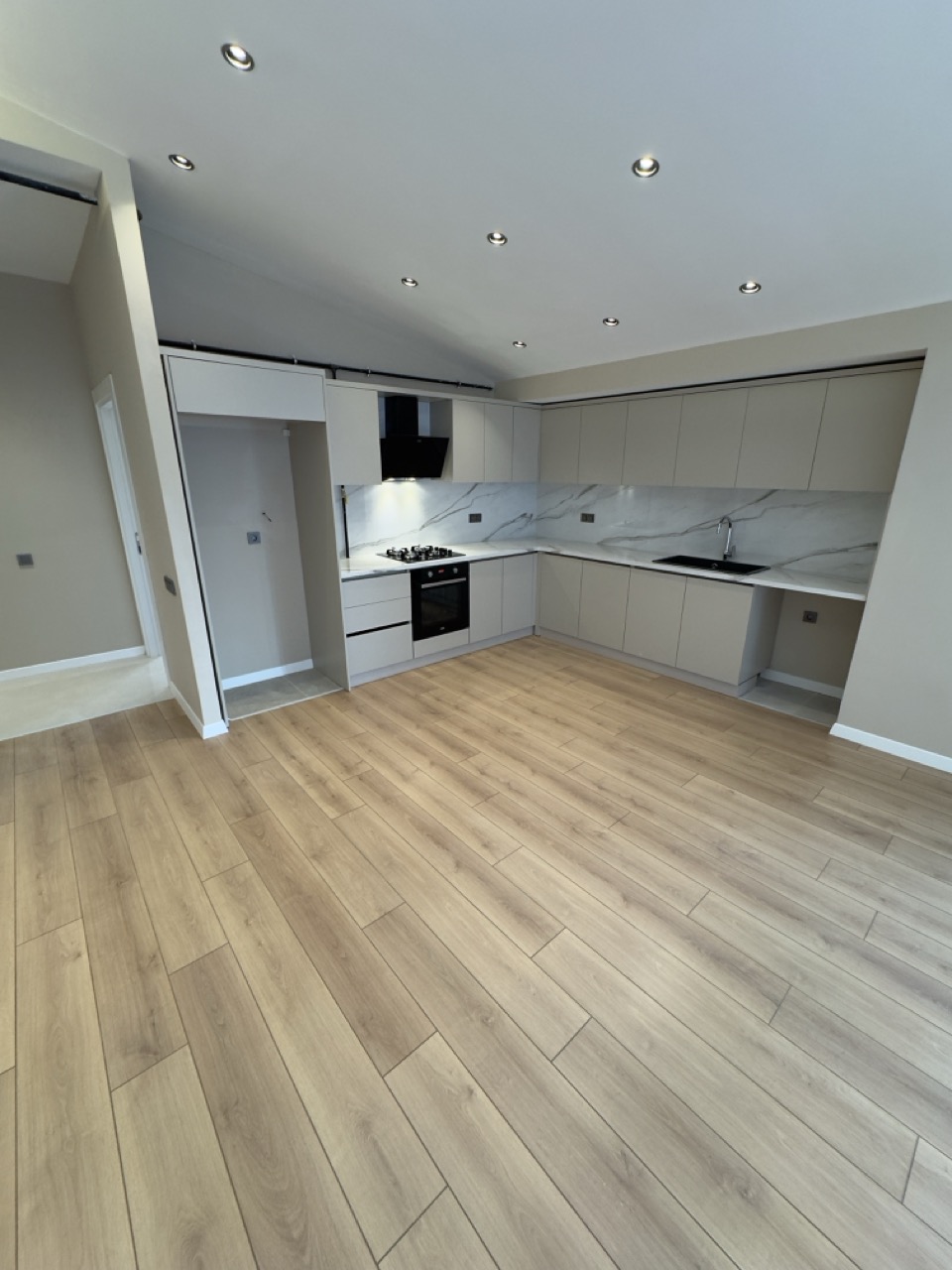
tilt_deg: -16.4
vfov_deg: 102.1
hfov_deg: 85.7
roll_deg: -0.7
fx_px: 513
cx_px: 476
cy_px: 635
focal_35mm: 14
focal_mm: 2.22
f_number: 2.2
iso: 200
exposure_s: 1/99
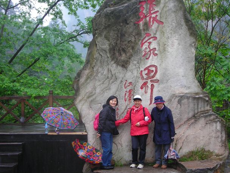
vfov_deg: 29.1
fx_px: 332
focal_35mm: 50
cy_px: 91
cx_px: 121
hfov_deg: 38.2
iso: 62
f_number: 3.2
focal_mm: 6.3
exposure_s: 1/30
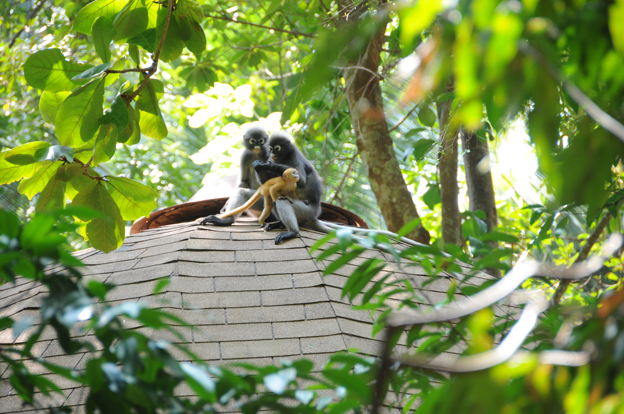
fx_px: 5193
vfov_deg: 4.6
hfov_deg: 6.9
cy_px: 207
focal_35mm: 300
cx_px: 312
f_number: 5.6
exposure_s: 1/40
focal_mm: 200
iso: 200
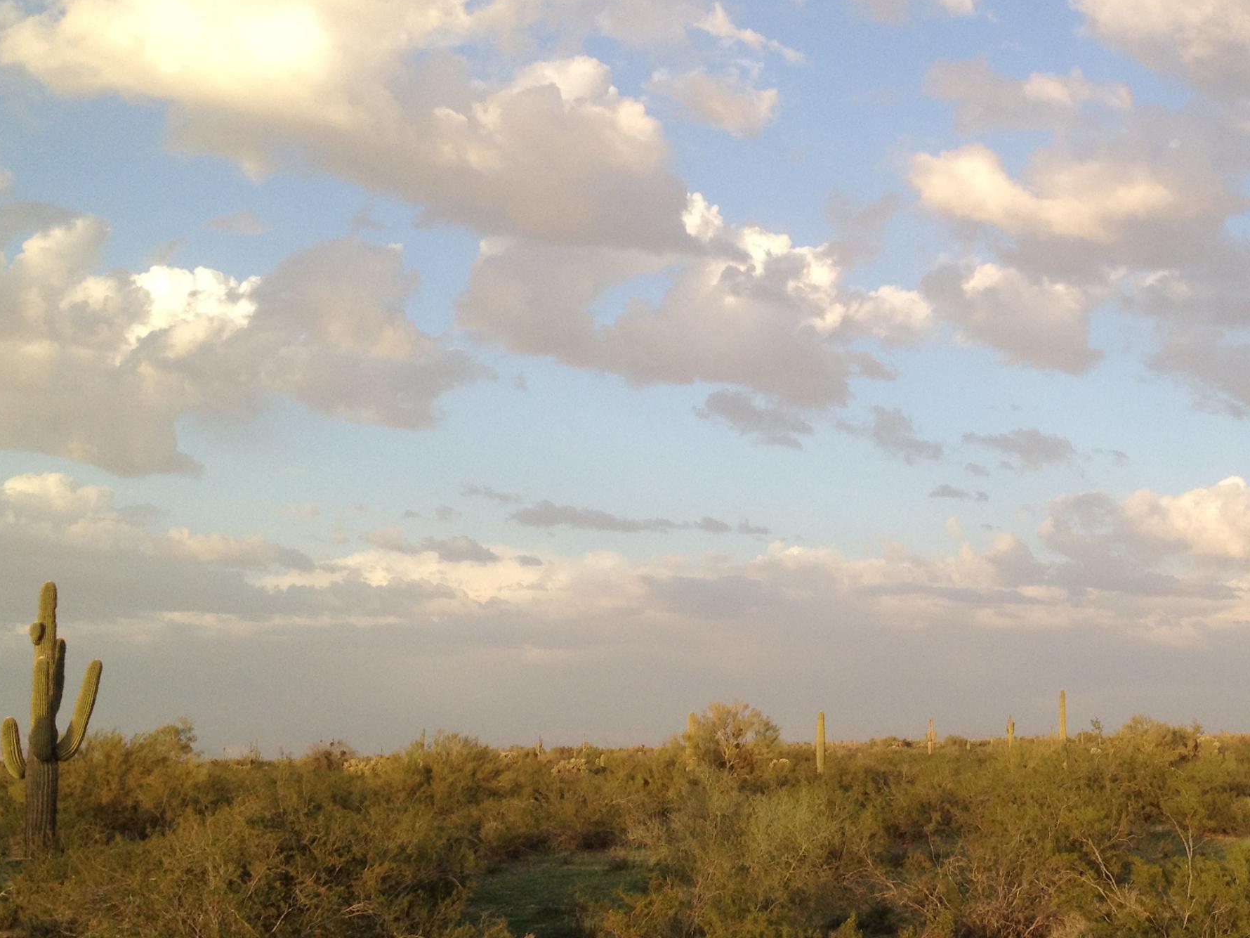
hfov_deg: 31.9
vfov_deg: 24.8
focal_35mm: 59
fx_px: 2131
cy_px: 368
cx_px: 979
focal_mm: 4.28
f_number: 2.4
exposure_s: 1/642
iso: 64
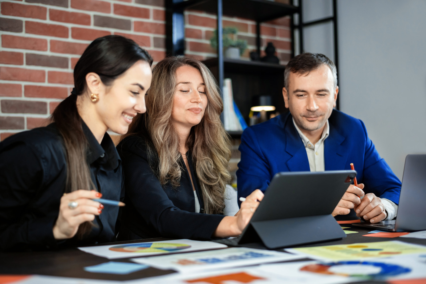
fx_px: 592
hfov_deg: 39.6
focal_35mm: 50
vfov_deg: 27.0
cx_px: 213
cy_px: 142
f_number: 2.2
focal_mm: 50
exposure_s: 1/200
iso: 640
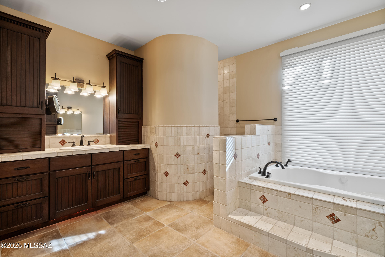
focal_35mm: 16
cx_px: 192
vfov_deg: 73.8
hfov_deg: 96.7
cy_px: 128
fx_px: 171
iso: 200
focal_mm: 16
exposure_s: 2
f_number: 8
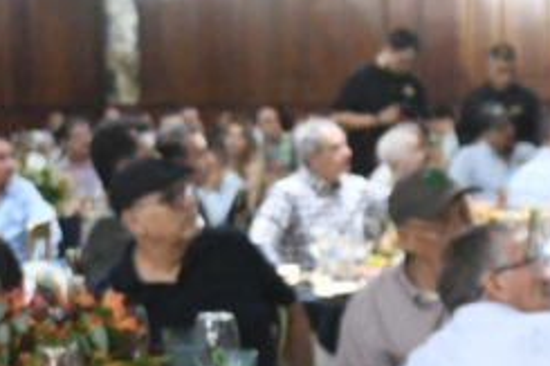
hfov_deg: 18.0
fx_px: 1725
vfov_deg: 11.9
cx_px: 382
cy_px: 423
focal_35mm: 113
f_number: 3.5
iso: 3200
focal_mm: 18
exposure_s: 1/100
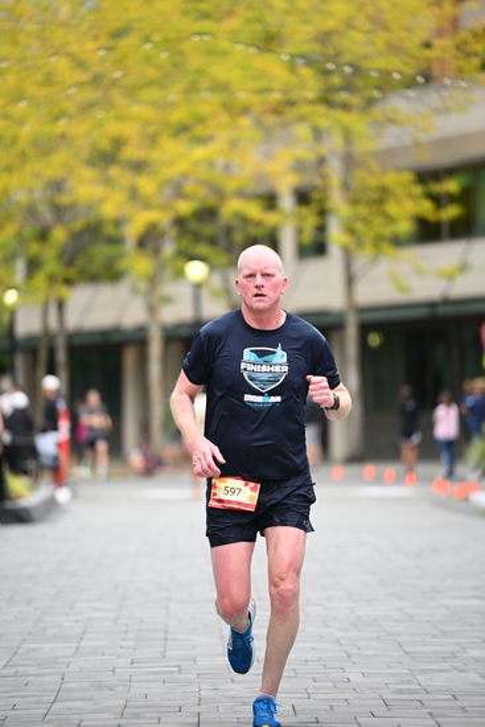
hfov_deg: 7.6
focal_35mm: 180
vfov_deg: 11.4
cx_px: 242
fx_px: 3635
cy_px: 364
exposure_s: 1/2000
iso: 800
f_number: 2.8
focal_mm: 180
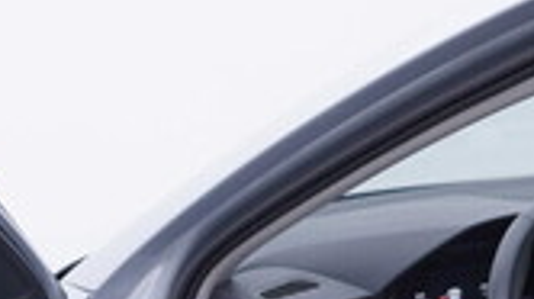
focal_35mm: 125
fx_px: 1768
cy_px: 448
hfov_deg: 17.1
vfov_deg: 9.4
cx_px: 119
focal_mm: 24
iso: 125
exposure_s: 1/60
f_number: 3.5
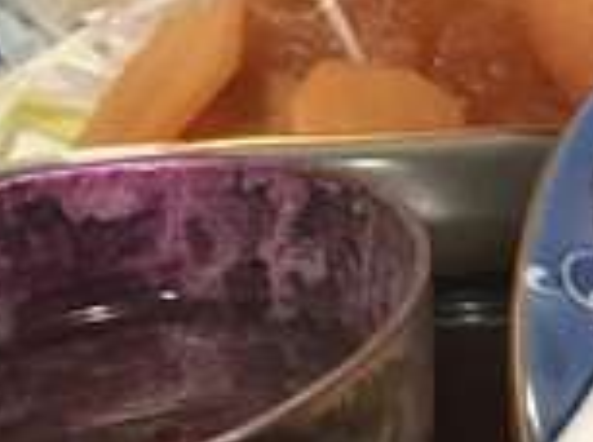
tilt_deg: -29.5
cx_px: 853
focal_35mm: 114
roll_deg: +2.7
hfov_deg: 16.0
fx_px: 1948
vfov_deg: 12.9
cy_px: 306
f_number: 2.2
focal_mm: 4.15
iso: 200
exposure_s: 1/15
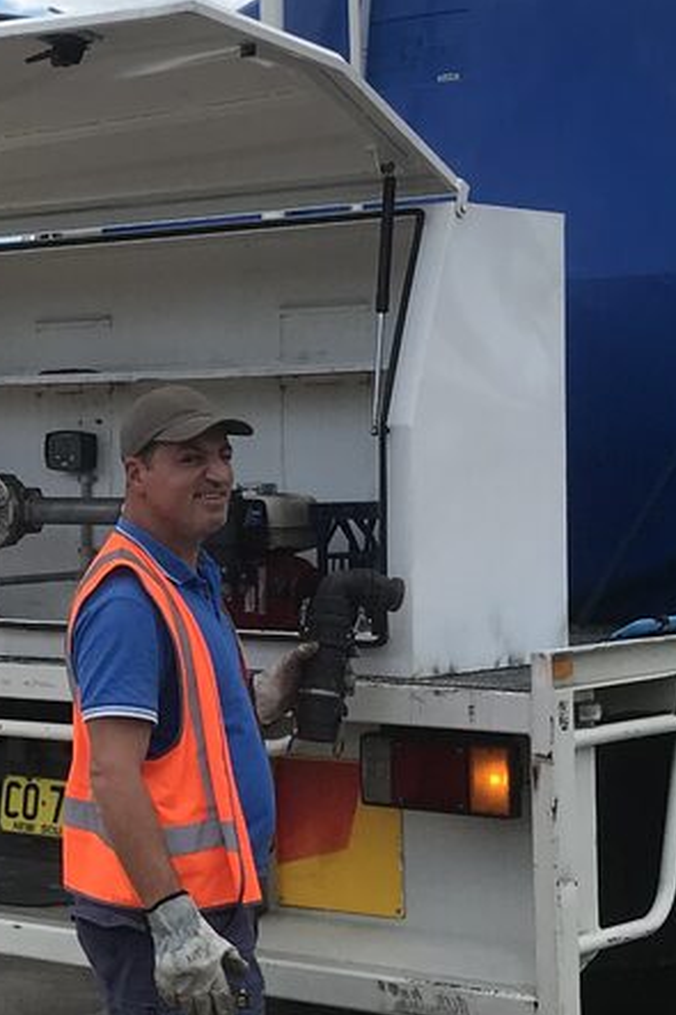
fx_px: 2593
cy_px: 497
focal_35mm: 92
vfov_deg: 22.1
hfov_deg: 14.5
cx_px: -41
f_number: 1.8
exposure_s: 1/2128
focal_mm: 3.99
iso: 20
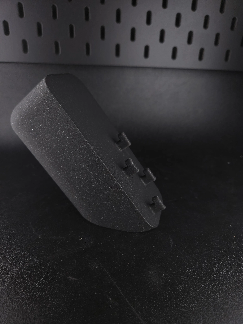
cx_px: 122
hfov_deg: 58.9
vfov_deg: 73.9
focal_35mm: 23
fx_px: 215
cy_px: 162
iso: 50
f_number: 1.8
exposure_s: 1/350
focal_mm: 5.4
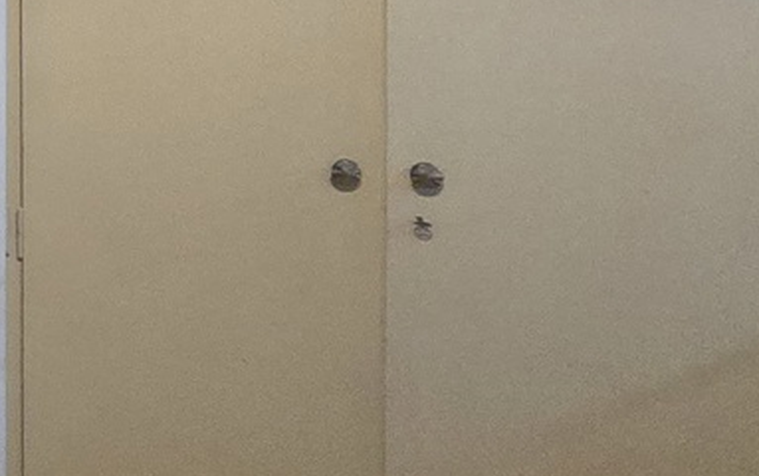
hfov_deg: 17.0
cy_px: 38
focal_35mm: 69
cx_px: -904
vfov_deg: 18.6
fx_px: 1428
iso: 1000
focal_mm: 2.2
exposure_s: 1/50
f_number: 2.2
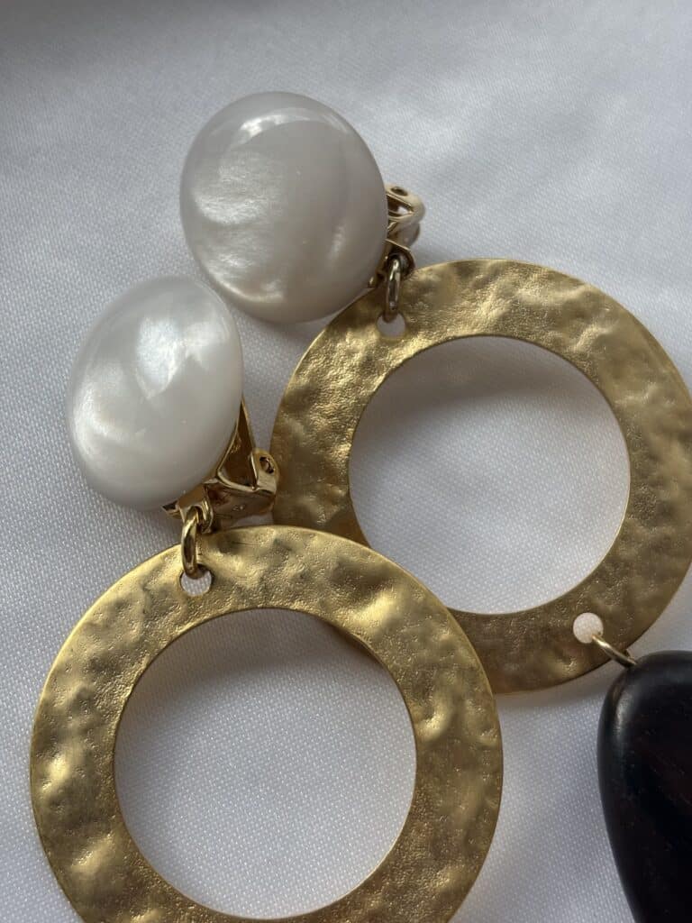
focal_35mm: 52
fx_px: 1386
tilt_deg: -71.3
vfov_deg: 36.8
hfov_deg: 28.0
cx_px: 346
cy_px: 462
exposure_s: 1/887
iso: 32
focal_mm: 5.96
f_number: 1.6
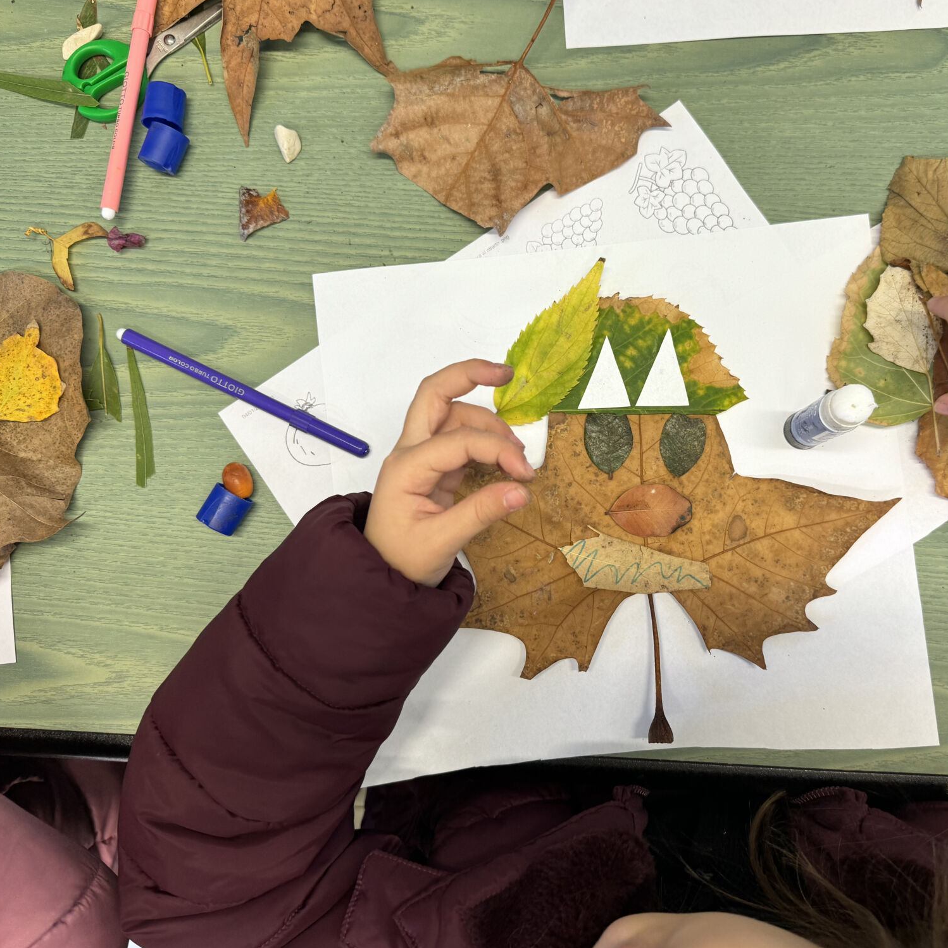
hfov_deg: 55.4
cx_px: 551
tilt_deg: -84.9
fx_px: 899
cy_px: 473
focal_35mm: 29
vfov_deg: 55.6
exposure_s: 1/100
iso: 125
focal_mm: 6.86
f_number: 1.78
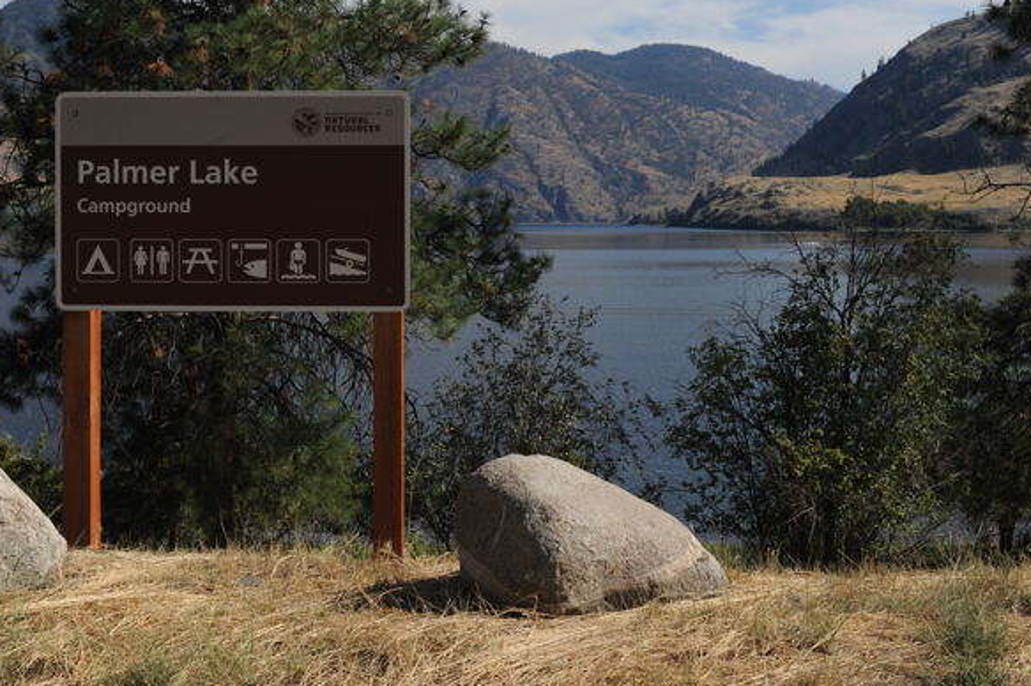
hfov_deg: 41.1
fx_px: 1374
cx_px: 490
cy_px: 246
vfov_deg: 27.9
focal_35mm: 48
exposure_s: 1/320
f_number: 13
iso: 200
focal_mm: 35
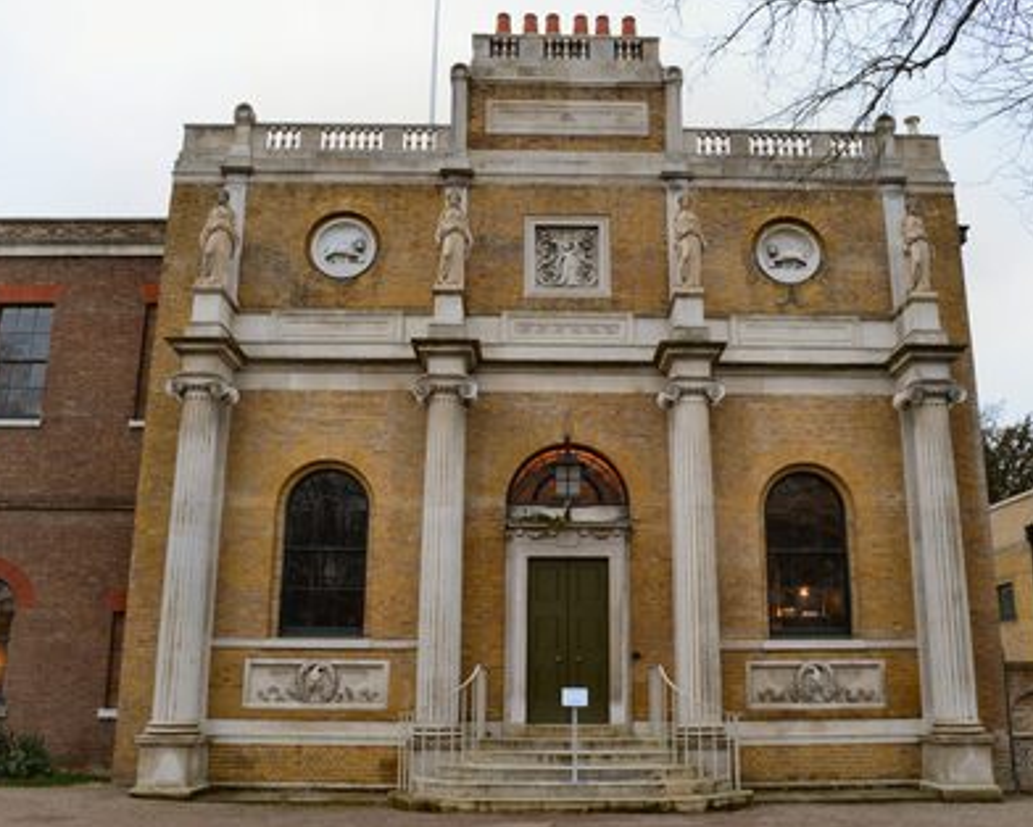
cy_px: 410
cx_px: 556
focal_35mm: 31
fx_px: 948
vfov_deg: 47.1
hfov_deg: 57.1
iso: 800
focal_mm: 18
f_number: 6.3
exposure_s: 1/60
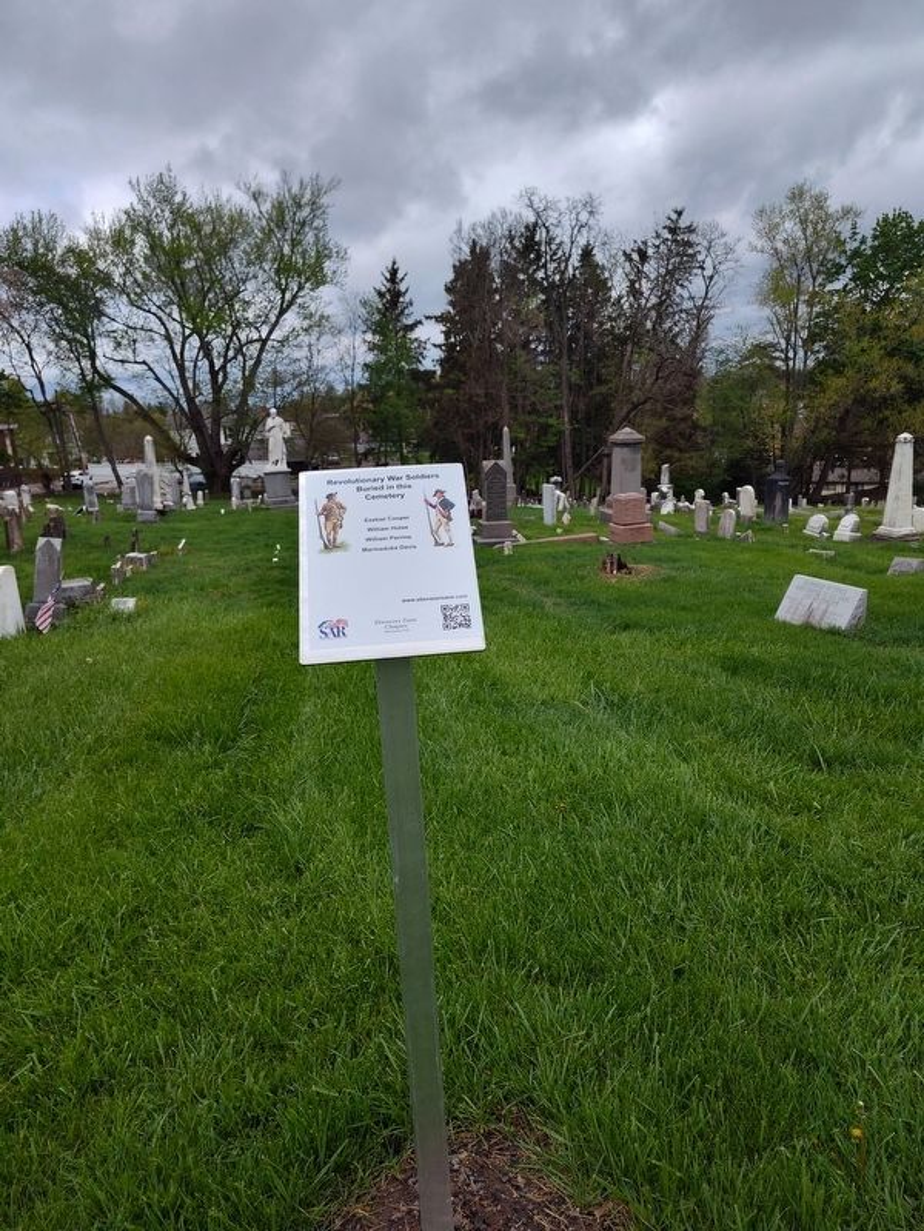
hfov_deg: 58.9
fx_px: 819
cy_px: 616
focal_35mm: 23
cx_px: 462
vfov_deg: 73.9
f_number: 1.8
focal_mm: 5.56
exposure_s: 1/1553
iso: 100
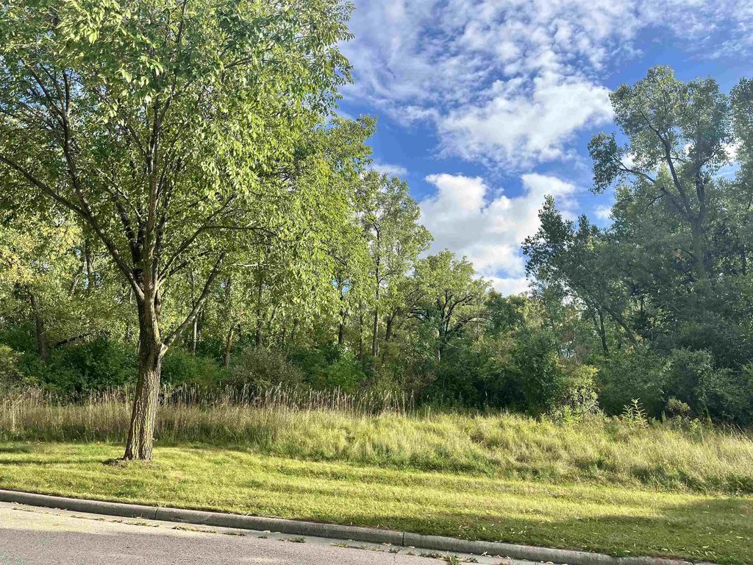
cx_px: 376
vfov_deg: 53.1
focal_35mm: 26
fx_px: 566
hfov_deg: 67.3
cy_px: 282
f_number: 1.6
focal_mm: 5.1
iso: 50
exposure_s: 1/2571
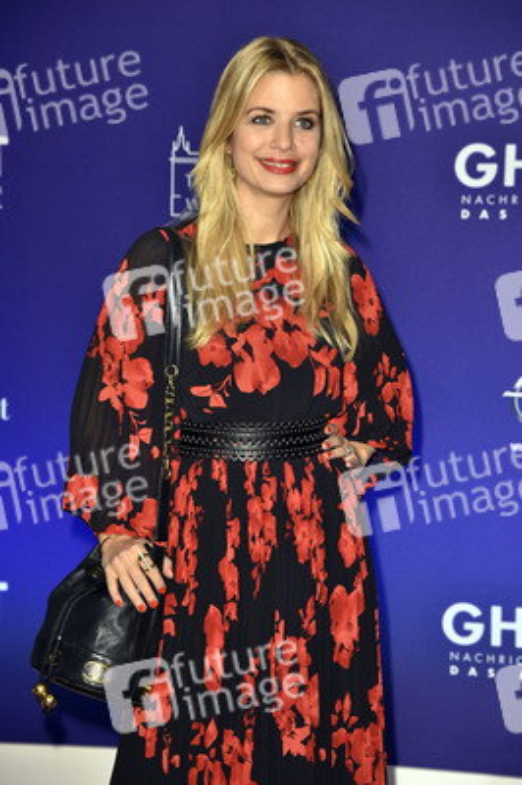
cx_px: 261
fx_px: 2288
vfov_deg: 19.5
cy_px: 392
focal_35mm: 105
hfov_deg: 13.0
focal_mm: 105
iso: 500
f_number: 6.3
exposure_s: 1/160
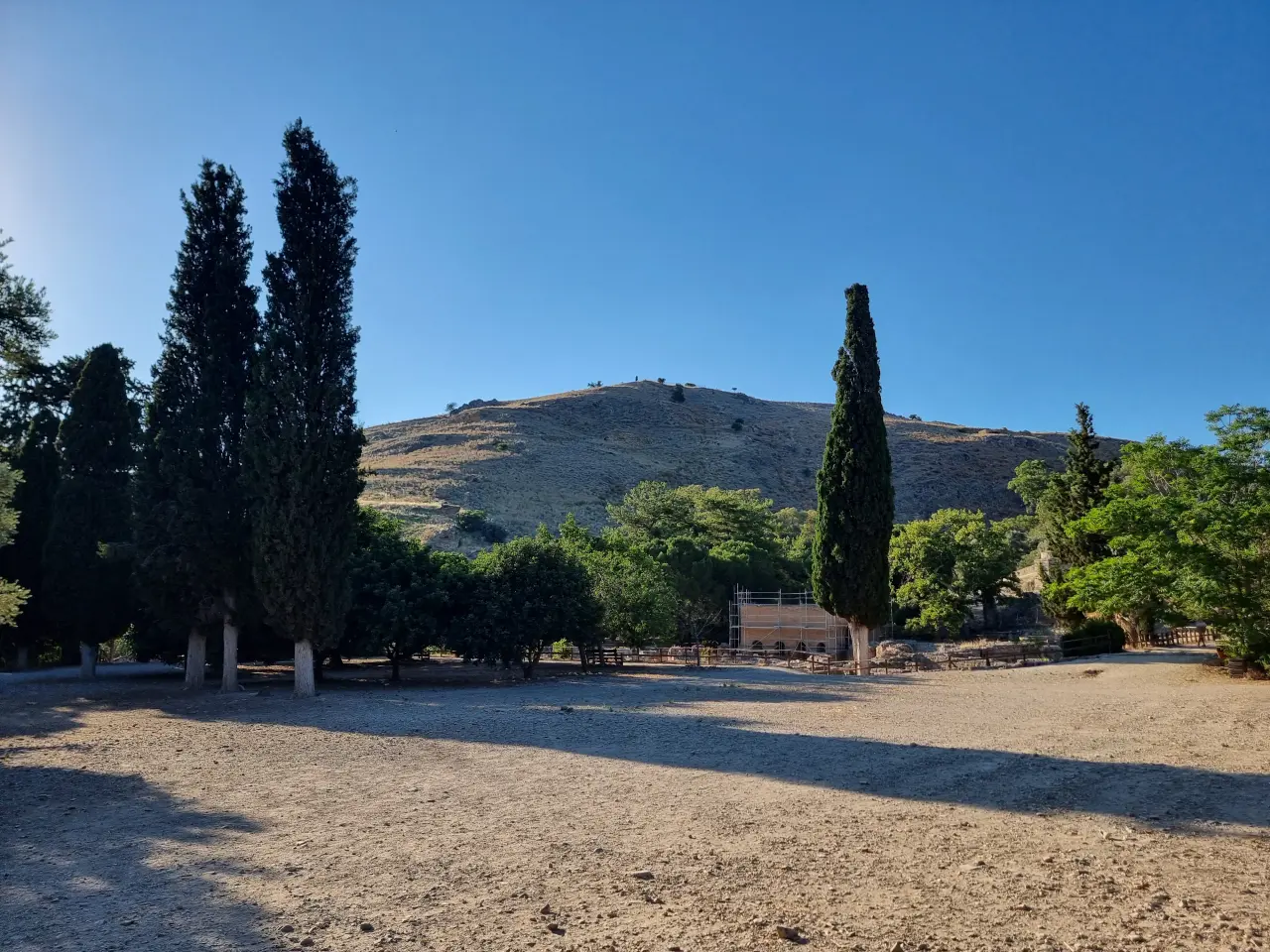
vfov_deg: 56.8
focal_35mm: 24
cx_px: 635
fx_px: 881
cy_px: 476
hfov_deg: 71.6
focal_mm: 6.7
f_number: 1.8
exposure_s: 1/750
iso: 50
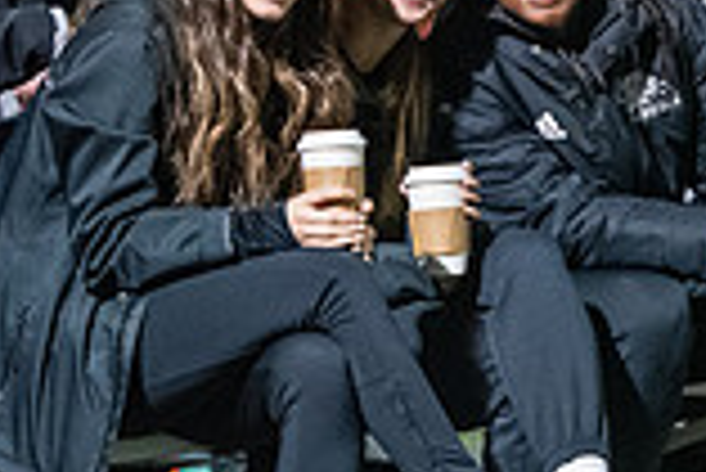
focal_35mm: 443
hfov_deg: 4.6
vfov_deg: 3.1
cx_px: 814
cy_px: -20
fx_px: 8696
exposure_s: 1/400
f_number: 2.8
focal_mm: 120
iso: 8000
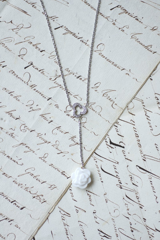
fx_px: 700
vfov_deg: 19.5
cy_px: 120
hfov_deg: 13.0
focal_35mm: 105
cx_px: 80
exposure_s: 1/125
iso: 250
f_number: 2.8
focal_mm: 70
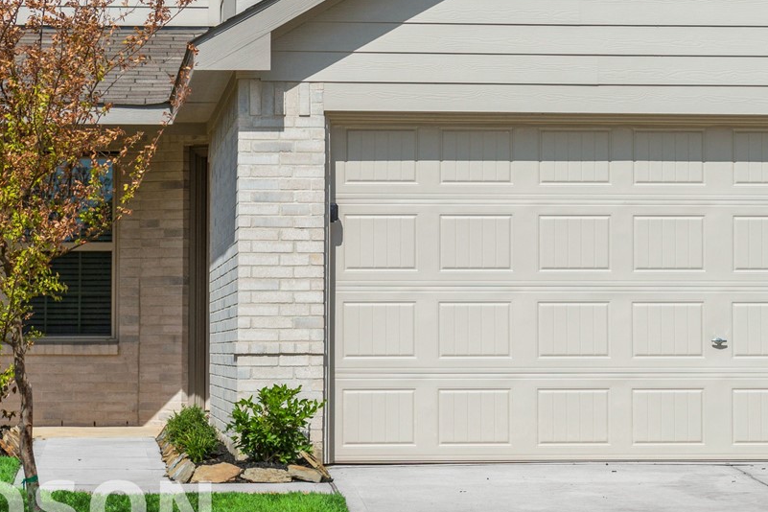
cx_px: 483
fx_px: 2197
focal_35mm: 103
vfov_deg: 13.1
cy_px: -8
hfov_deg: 19.8
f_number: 8
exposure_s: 1/1250
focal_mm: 38
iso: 100
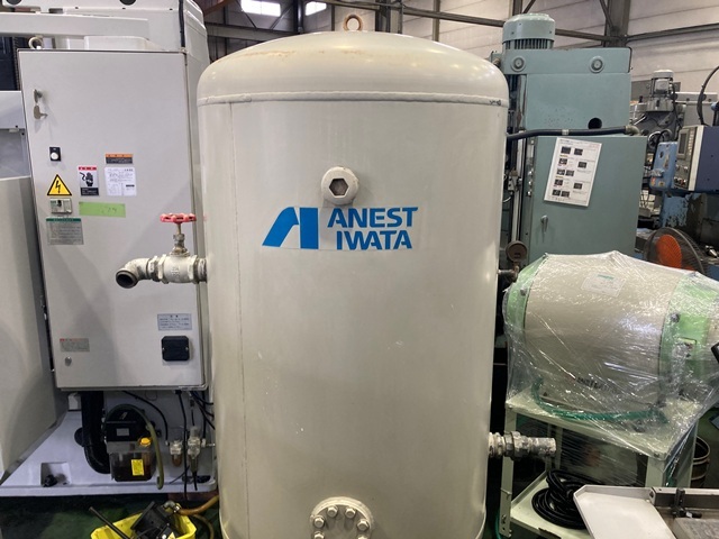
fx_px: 582
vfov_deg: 49.7
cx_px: 360
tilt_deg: -11.9
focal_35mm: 28
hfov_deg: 63.4
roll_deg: -0.1
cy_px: 270
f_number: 1.8
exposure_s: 1/60
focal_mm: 3.99
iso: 100
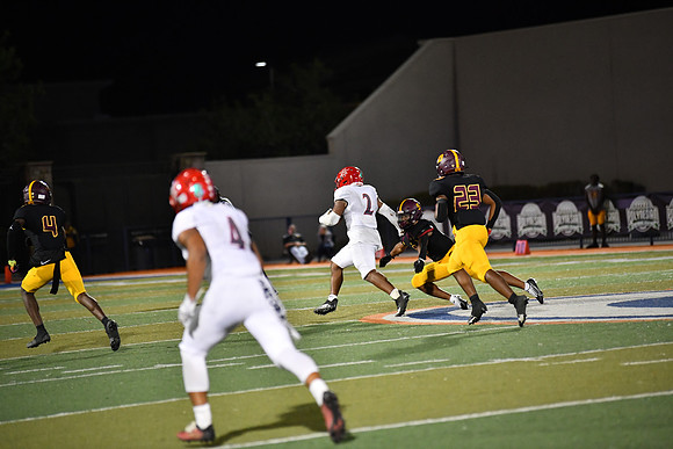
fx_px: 3740
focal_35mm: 200
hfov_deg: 10.3
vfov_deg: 6.9
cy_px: 224
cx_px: 336
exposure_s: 1/1250
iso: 4500
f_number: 2.8
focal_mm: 200
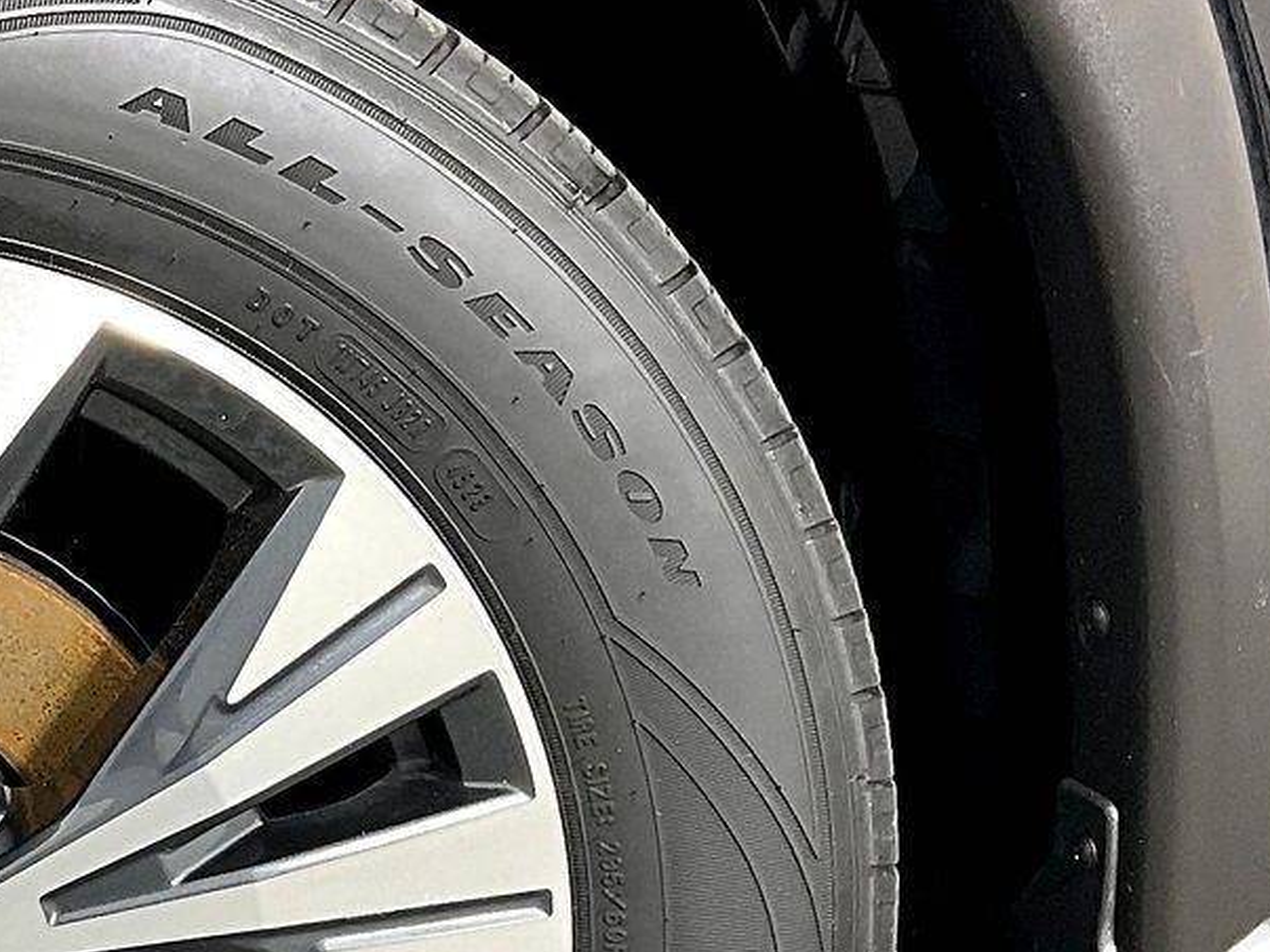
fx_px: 2824
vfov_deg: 18.8
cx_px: -215
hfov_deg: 23.4
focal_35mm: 77
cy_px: 836
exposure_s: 1/60
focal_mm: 3
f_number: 1.8
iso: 80
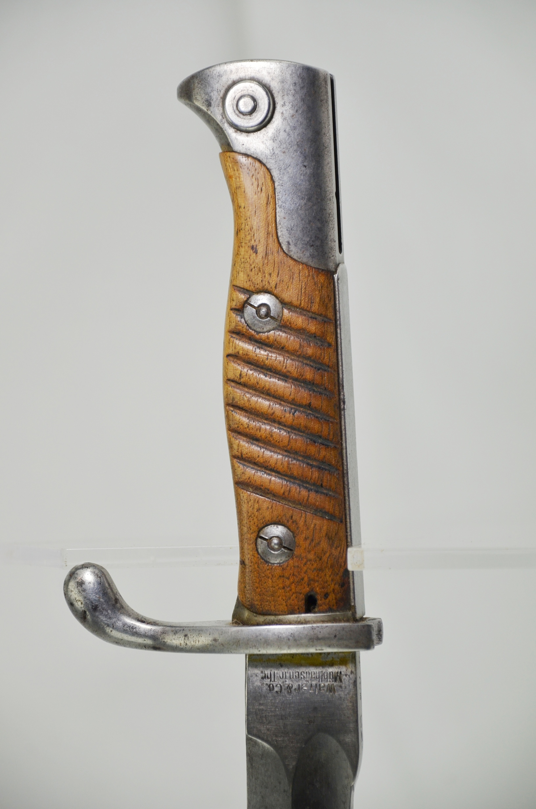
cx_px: 268
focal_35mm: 158
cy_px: 404
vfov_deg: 13.1
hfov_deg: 8.7
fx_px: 3533
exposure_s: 1/400
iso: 400
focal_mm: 105
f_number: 5.6
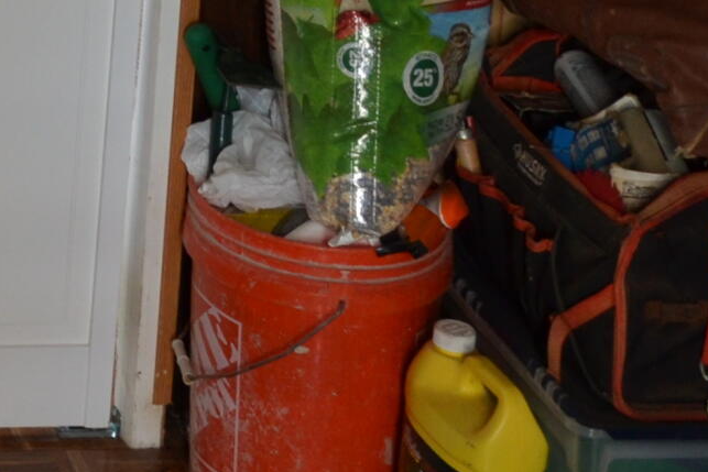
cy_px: -484
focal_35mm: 126
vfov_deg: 10.0
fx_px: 2478
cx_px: -483
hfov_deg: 14.6
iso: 400
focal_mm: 18
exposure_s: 1/50
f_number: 3.5
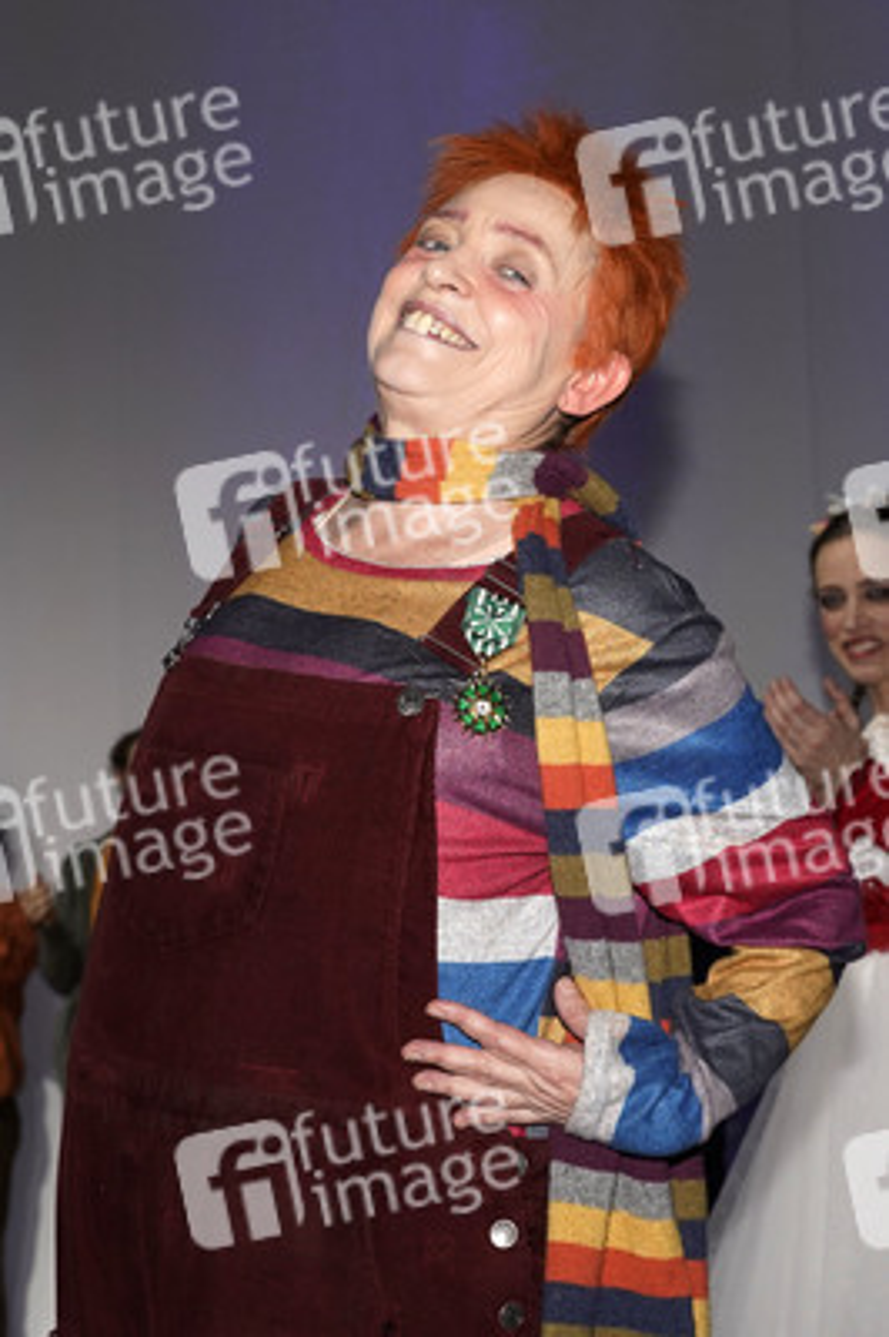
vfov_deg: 46.4
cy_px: 668
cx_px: 444
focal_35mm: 42
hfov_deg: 31.8
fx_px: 1558
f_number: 6.3
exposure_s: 1/200
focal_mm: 42
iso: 1600
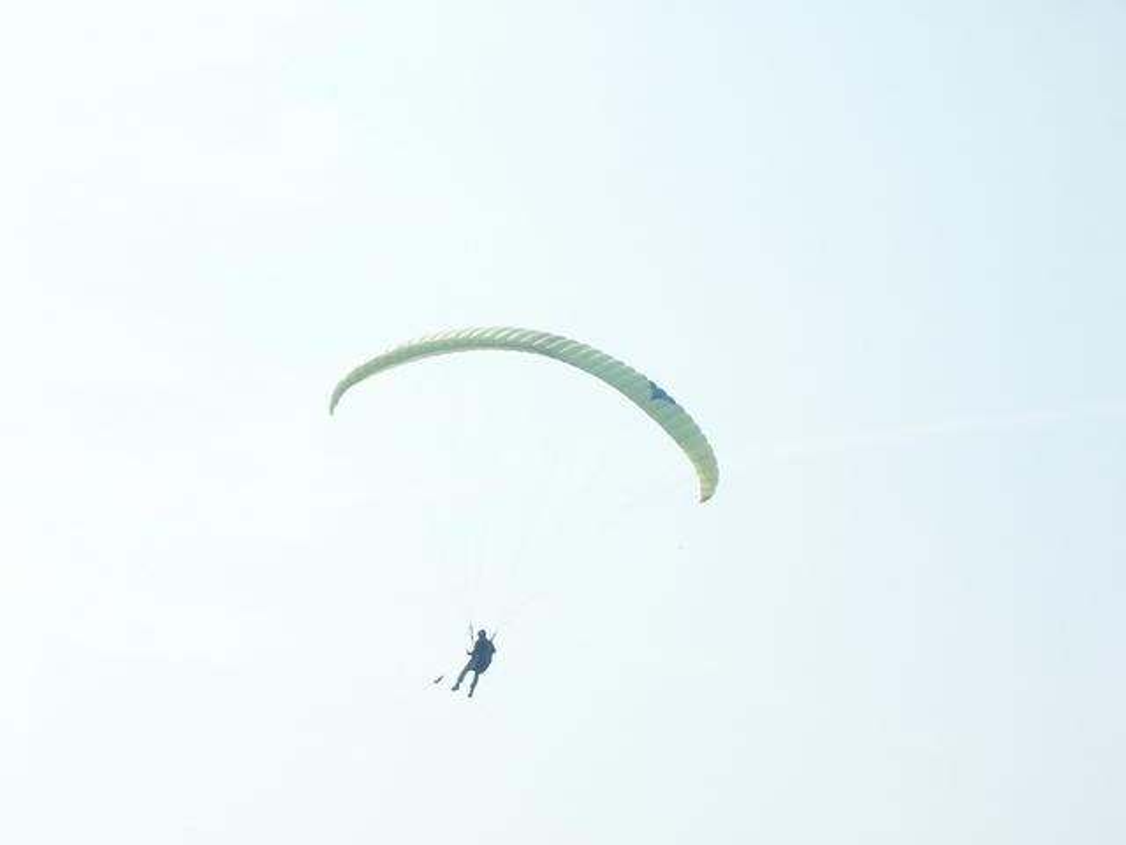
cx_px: 563
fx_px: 2505
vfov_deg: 19.1
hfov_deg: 25.3
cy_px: 422
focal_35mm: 77
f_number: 8
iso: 100
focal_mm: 19.23
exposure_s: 1/500
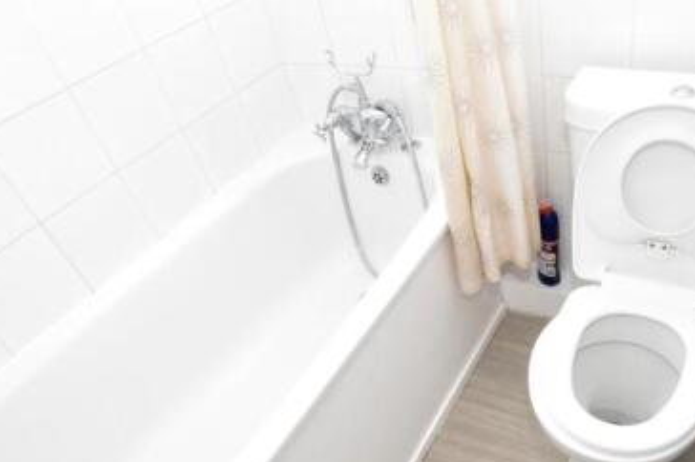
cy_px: 279
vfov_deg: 47.6
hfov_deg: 66.1
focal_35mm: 27
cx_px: 449
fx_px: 521
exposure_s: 1/200
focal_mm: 10
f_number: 18
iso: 3200
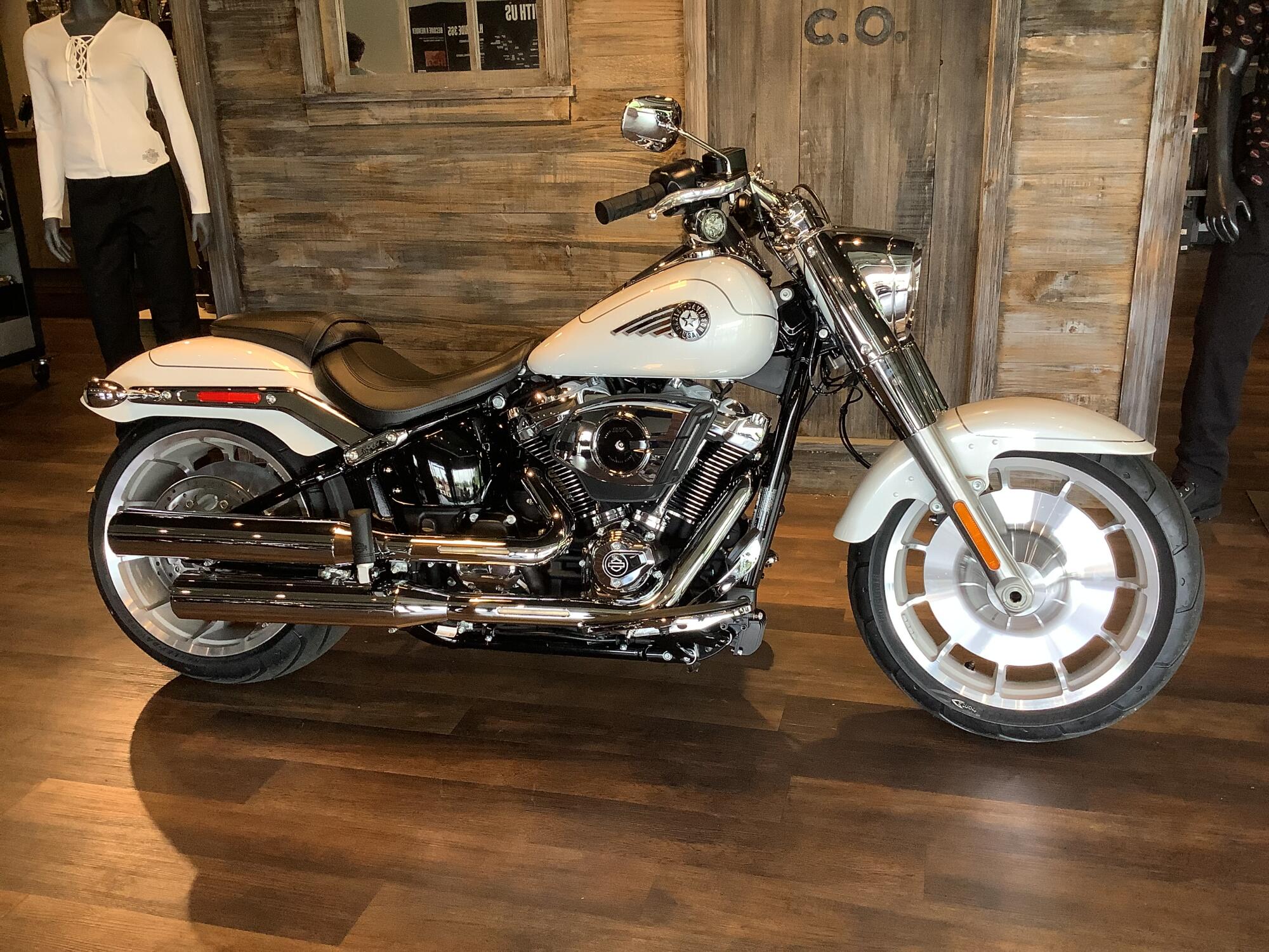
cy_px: 476
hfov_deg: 58.4
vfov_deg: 45.4
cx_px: 634
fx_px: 1136
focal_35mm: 31
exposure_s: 1/100
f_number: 2.4
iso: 80
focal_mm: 3.3
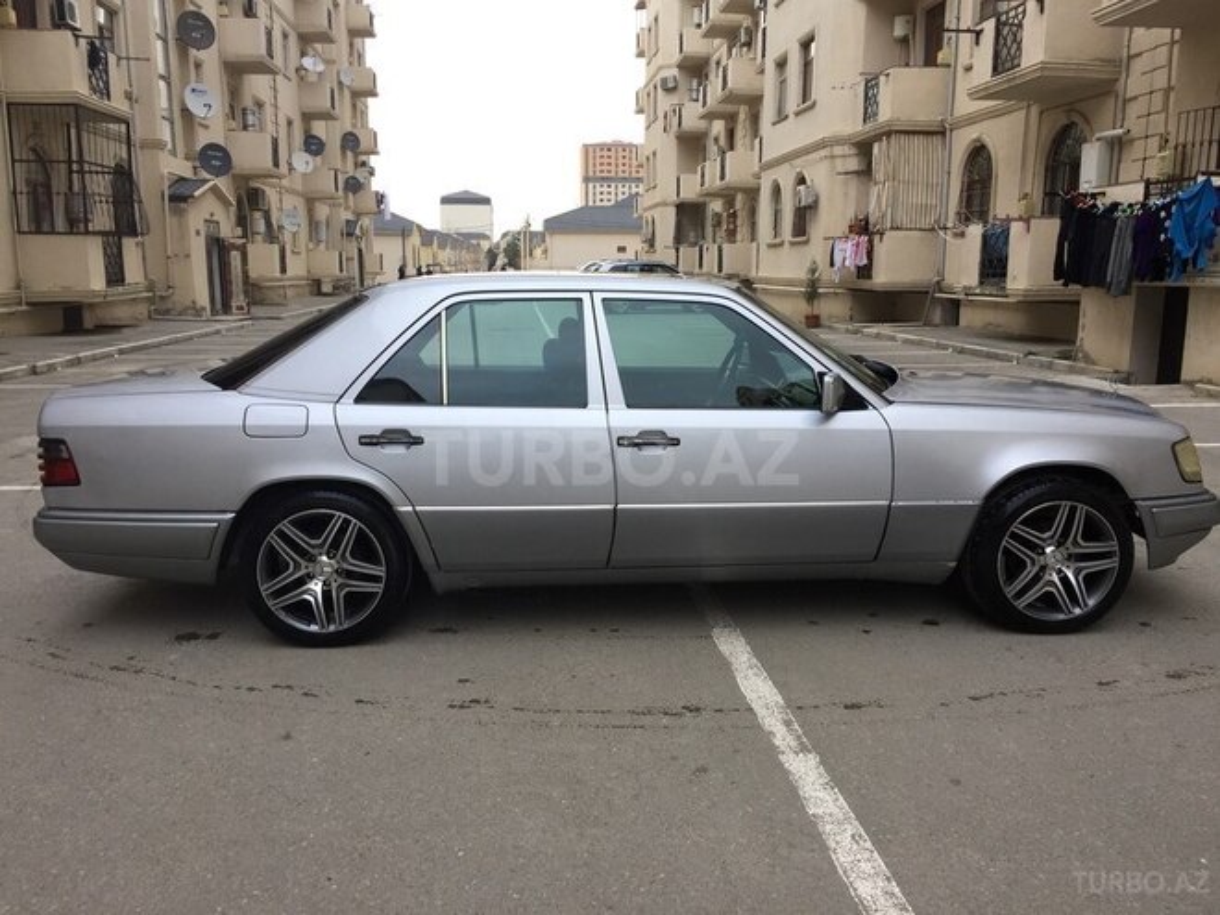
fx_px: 1022
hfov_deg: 61.7
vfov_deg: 48.2
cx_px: 610
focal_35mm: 29
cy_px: 458
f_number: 2.2
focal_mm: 4.15
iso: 32
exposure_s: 1/117
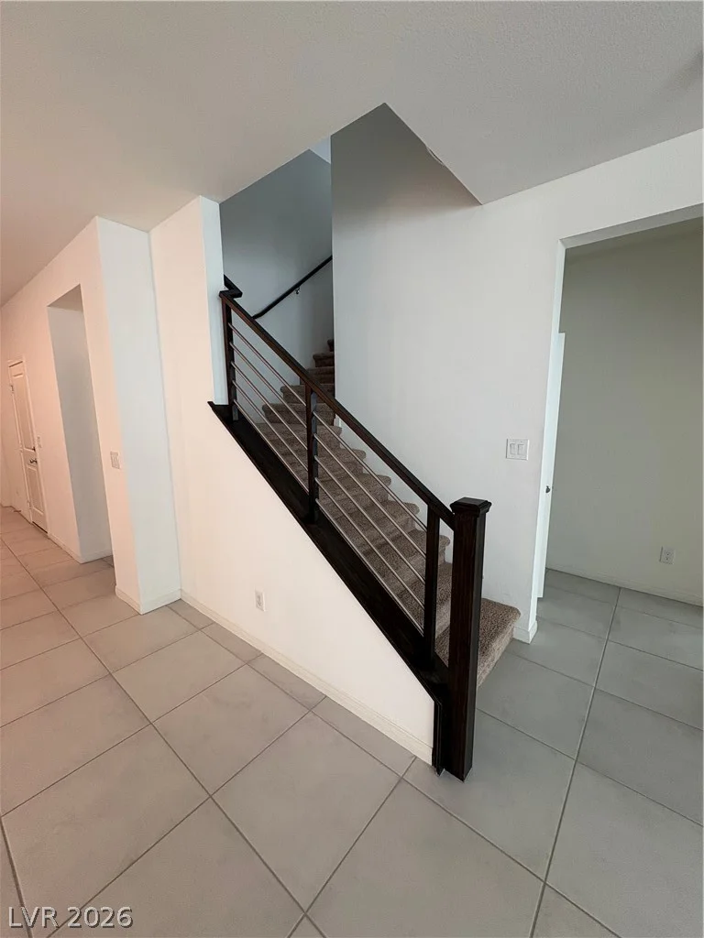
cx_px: 352
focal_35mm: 14
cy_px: 469
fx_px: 380
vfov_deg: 102.1
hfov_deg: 85.7
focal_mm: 2.22
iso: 160
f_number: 2.2
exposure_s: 1/120
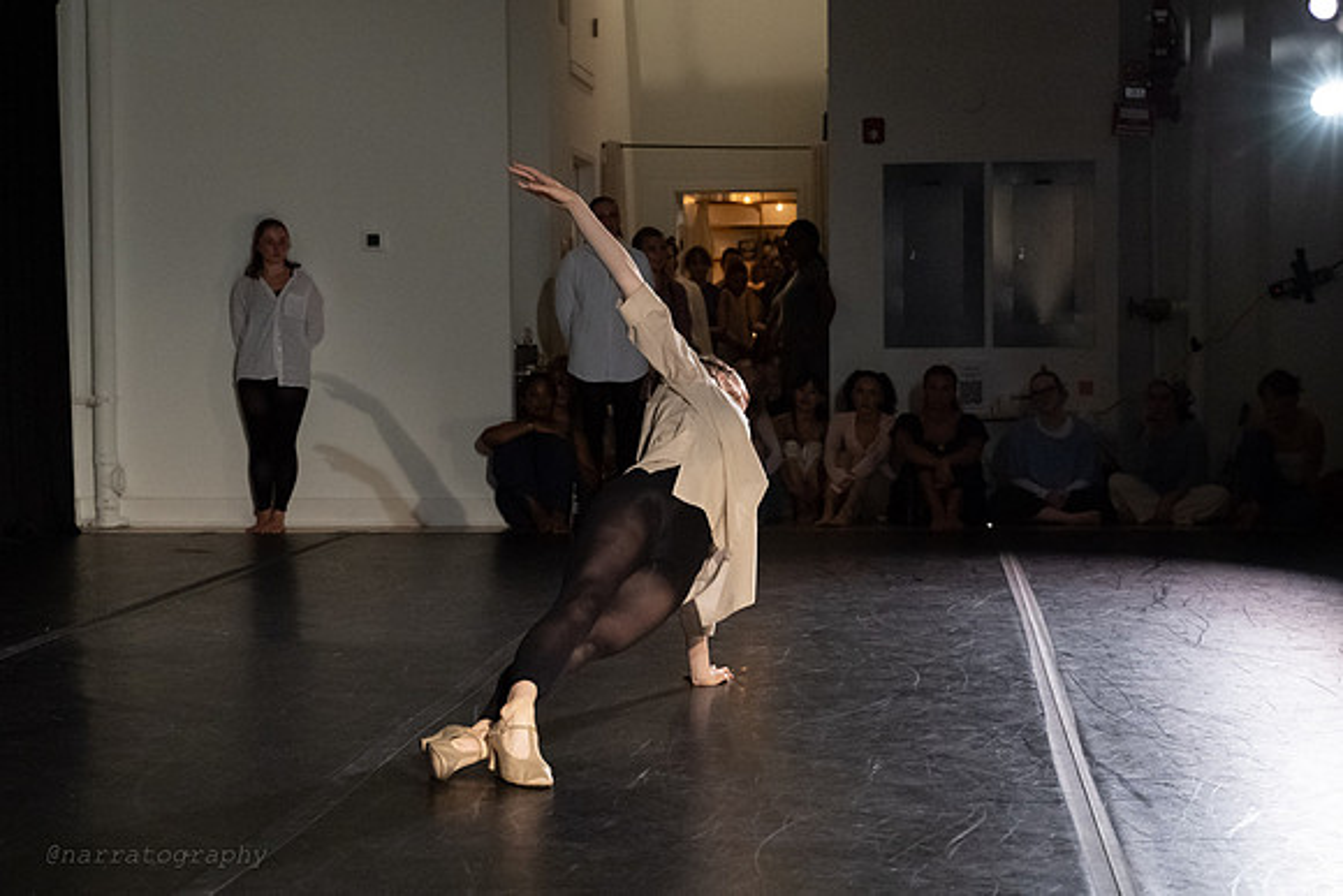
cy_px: 464
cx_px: 718
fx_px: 2408
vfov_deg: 21.1
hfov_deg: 31.2
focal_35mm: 65
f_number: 4.5
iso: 6400
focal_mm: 56
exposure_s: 1/400
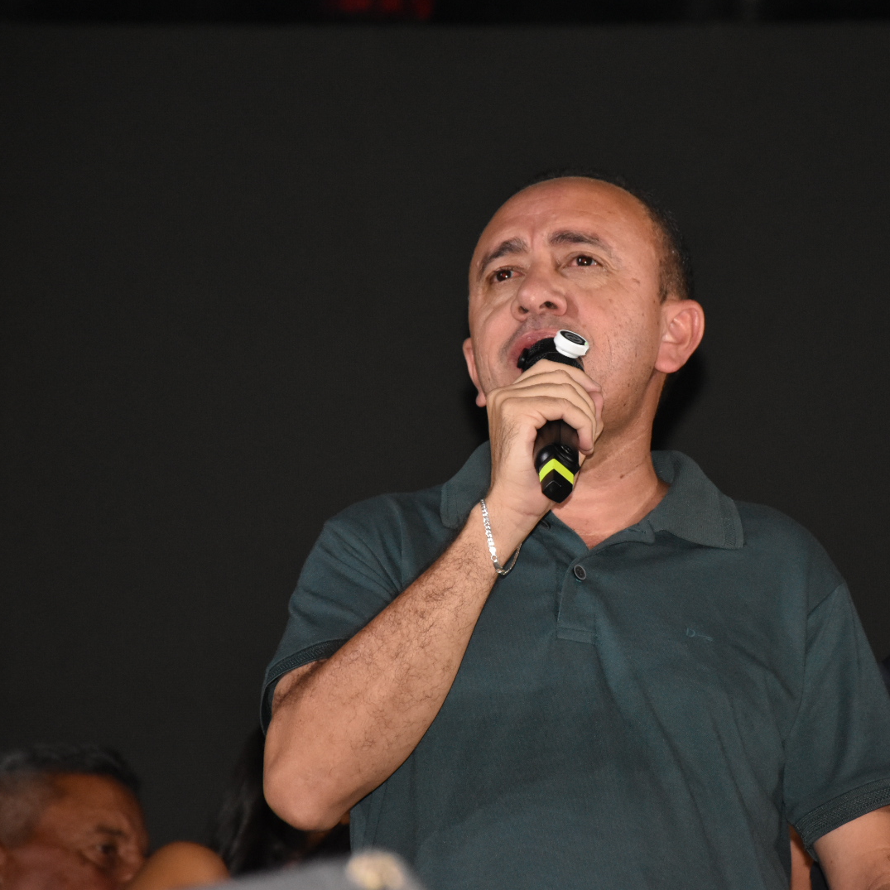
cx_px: 584
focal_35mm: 269
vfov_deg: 6.5
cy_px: 444
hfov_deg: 6.5
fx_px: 7825
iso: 2500
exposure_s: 1/100
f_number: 5.6
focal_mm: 140
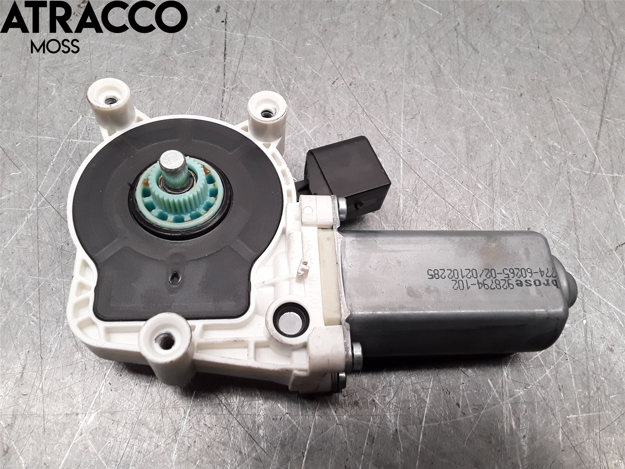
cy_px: 234
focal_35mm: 28
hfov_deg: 63.4
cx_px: 312
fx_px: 506
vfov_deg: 49.7
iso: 80
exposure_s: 1/100
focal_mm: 2.91
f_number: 1.9
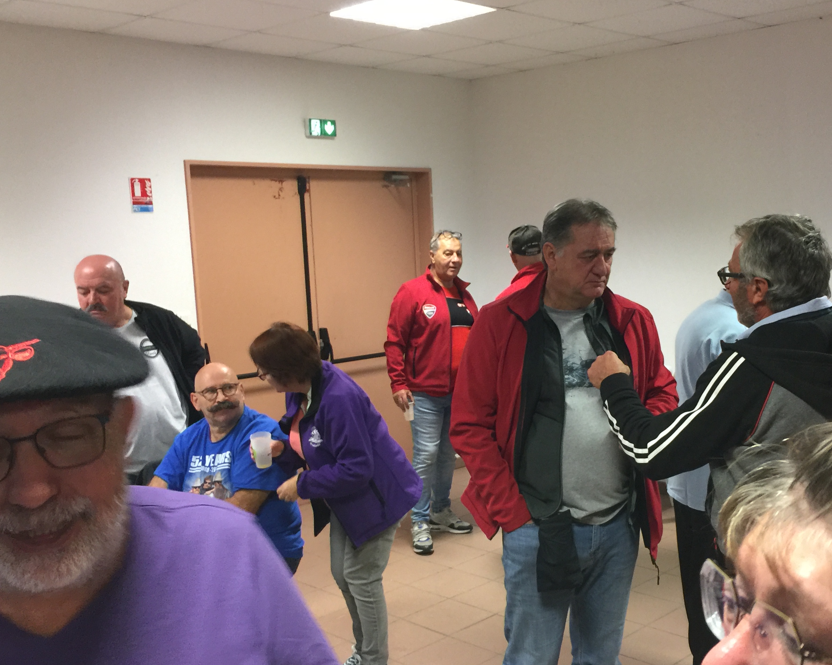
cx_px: 498
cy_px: 372
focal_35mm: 39
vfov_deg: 38.2
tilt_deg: -4.4
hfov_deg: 46.6
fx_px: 960
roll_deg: +0.4
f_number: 2.2
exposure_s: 1/17
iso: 100
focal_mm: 4.15
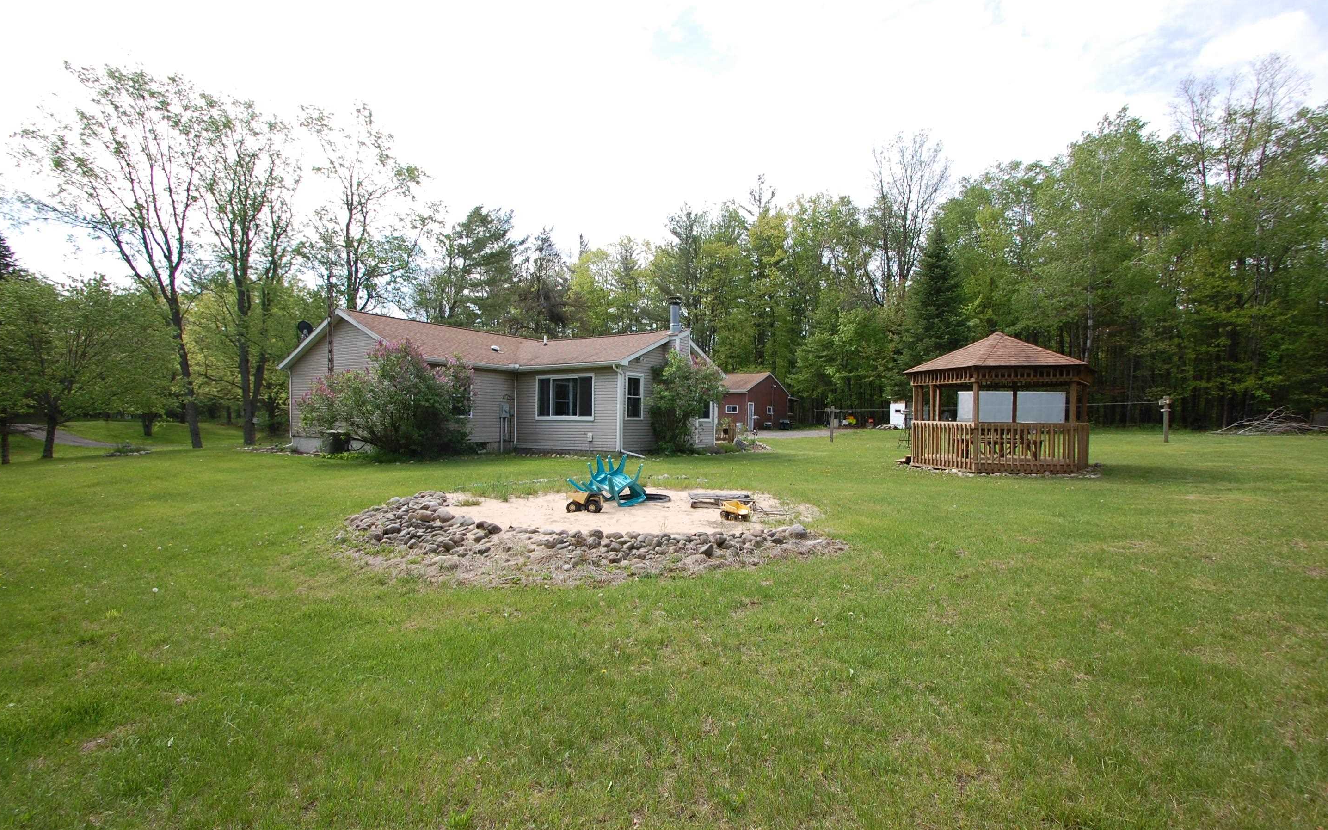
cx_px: 682
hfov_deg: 97.8
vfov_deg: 71.2
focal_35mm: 16
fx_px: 579
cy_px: 445
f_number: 8
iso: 200
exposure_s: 1/250
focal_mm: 10
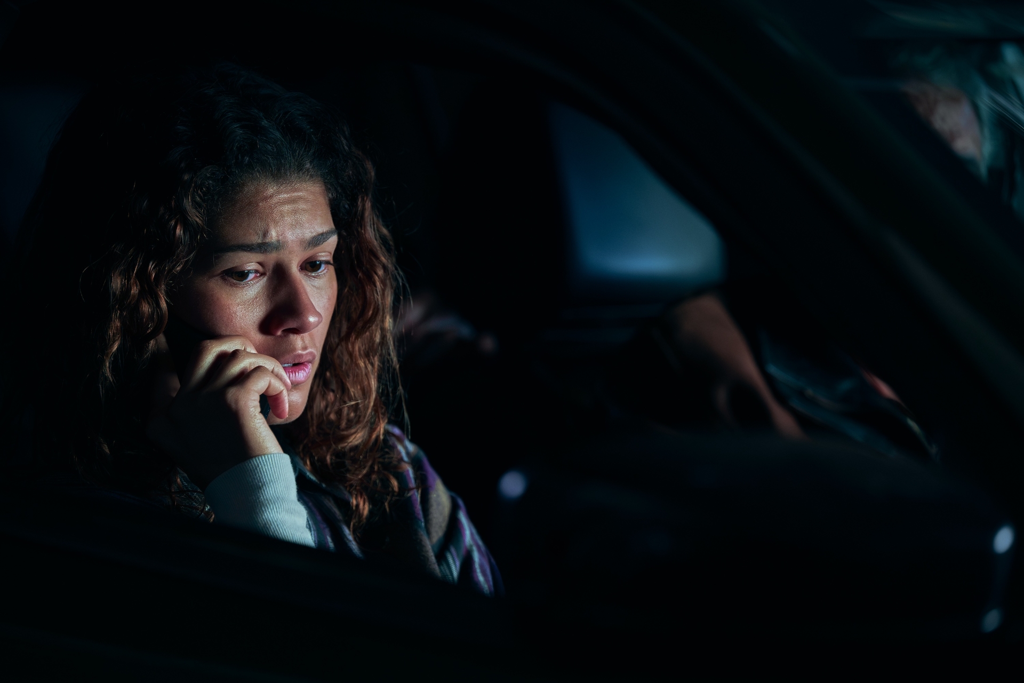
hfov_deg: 11.7
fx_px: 4977
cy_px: 342
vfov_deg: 7.8
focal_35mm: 175
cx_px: 512
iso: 4000
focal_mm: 175
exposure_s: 1/320
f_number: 3.5
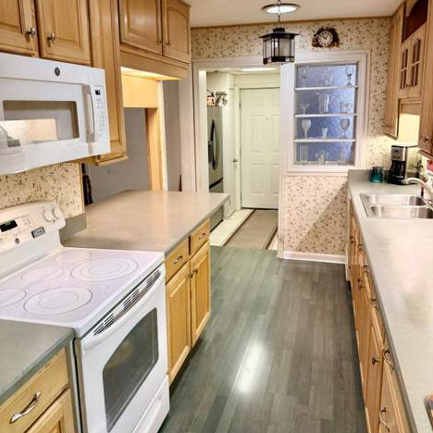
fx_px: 410
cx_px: 221
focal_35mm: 29
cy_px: 190
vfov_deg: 55.5
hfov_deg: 55.6
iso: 200
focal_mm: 6.76
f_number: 1.78
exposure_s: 1/60
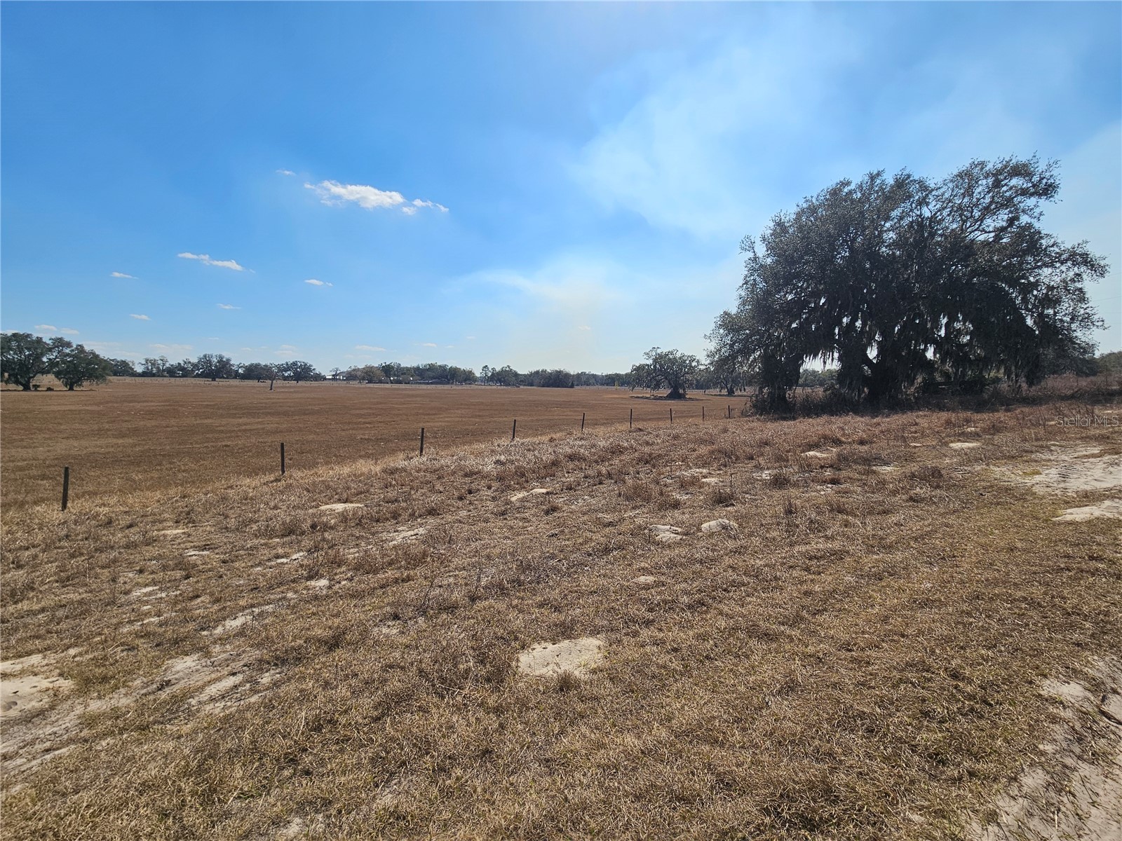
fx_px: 421
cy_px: 420
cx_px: 561
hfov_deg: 106.2
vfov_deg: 89.9
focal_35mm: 13
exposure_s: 1/4666
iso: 50
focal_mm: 2.2
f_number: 2.2
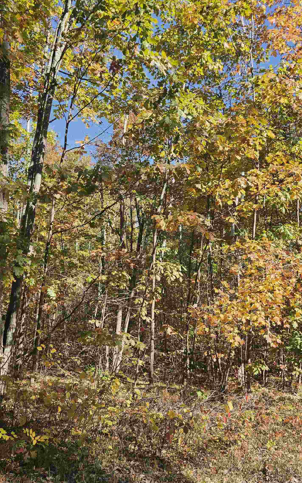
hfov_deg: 38.3
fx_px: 435
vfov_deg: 58.2
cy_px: 243
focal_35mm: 33
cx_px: 156
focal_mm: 5.4
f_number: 1.8
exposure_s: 1/1429
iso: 80
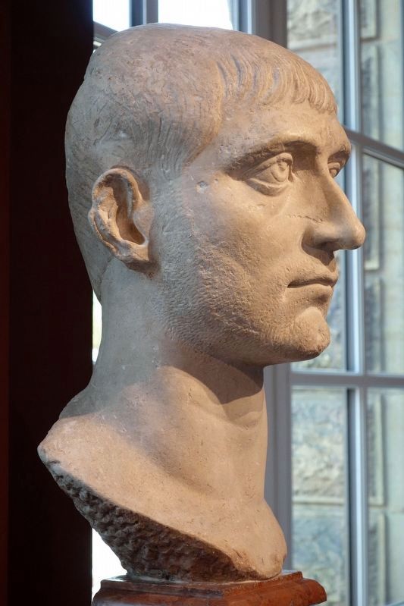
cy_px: 303
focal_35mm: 84
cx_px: 202
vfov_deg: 24.2
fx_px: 1413
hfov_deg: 16.3
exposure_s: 1/100
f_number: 4.5
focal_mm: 31.15
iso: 800
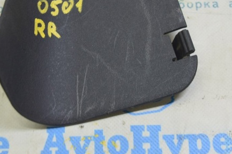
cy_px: 44
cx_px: 92
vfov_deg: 16.2
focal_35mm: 84
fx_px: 541
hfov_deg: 24.2
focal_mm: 38
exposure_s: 1/20
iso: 400
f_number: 5.6
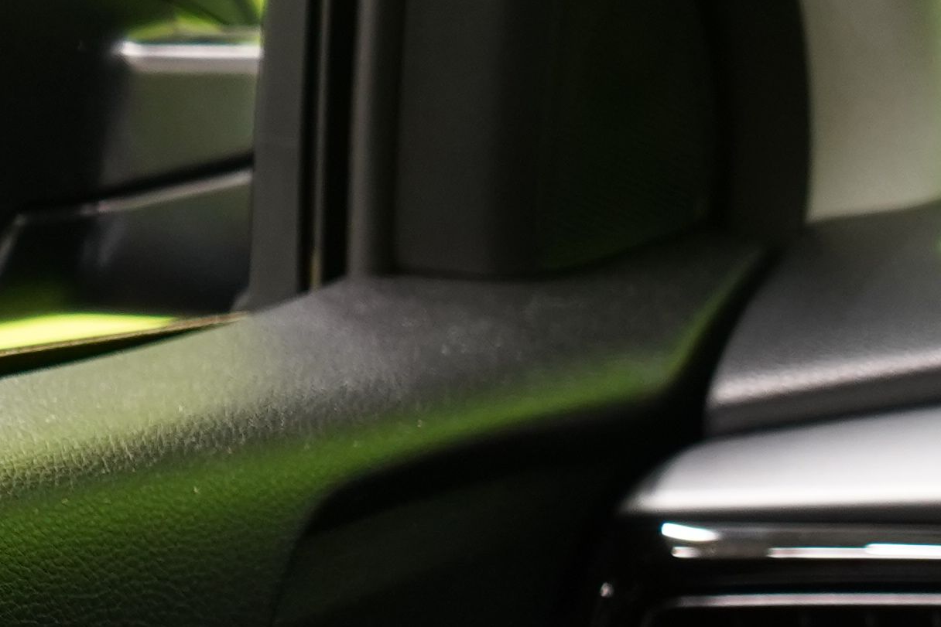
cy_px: 976
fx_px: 3869
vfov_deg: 9.0
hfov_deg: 11.5
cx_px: 2222
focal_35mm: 148
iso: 1250
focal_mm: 30
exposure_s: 1/20
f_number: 5
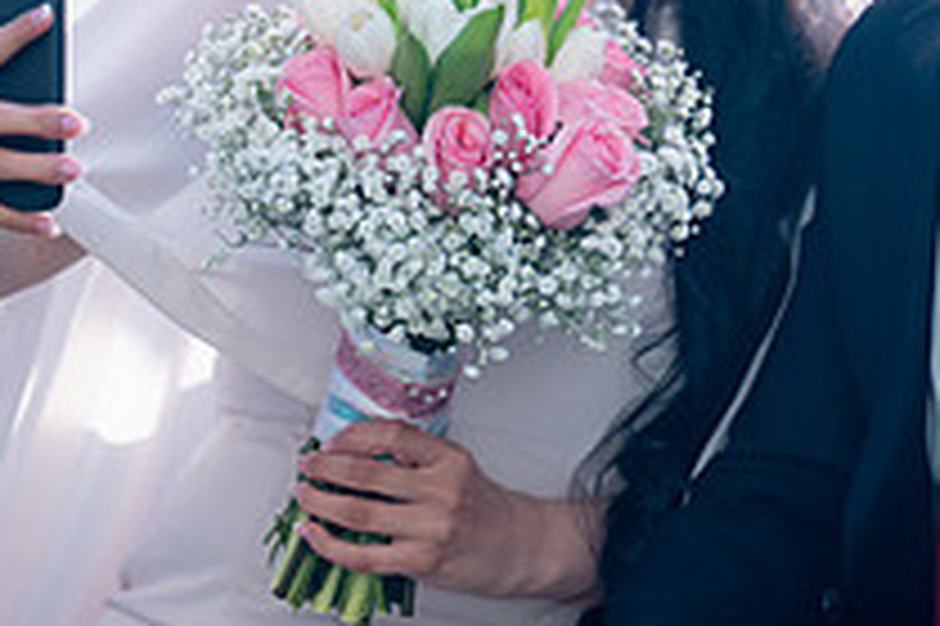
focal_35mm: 417
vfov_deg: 3.3
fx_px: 10879
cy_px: -97
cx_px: 517
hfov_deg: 4.9
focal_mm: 150
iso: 200
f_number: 2
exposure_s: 1/3200
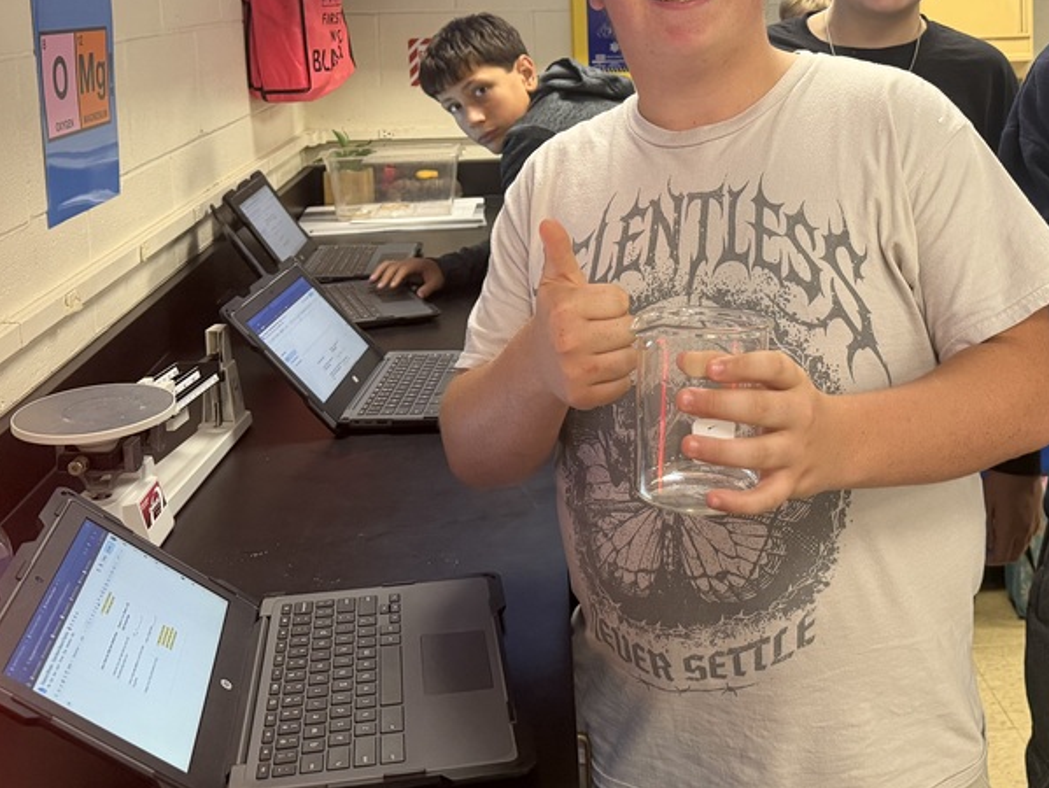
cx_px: 690
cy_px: 130
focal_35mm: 41
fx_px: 1243
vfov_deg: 33.9
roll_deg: +1.7
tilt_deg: -7.8
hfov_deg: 45.1
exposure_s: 1/60
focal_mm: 6.76
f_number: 1.78
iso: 400
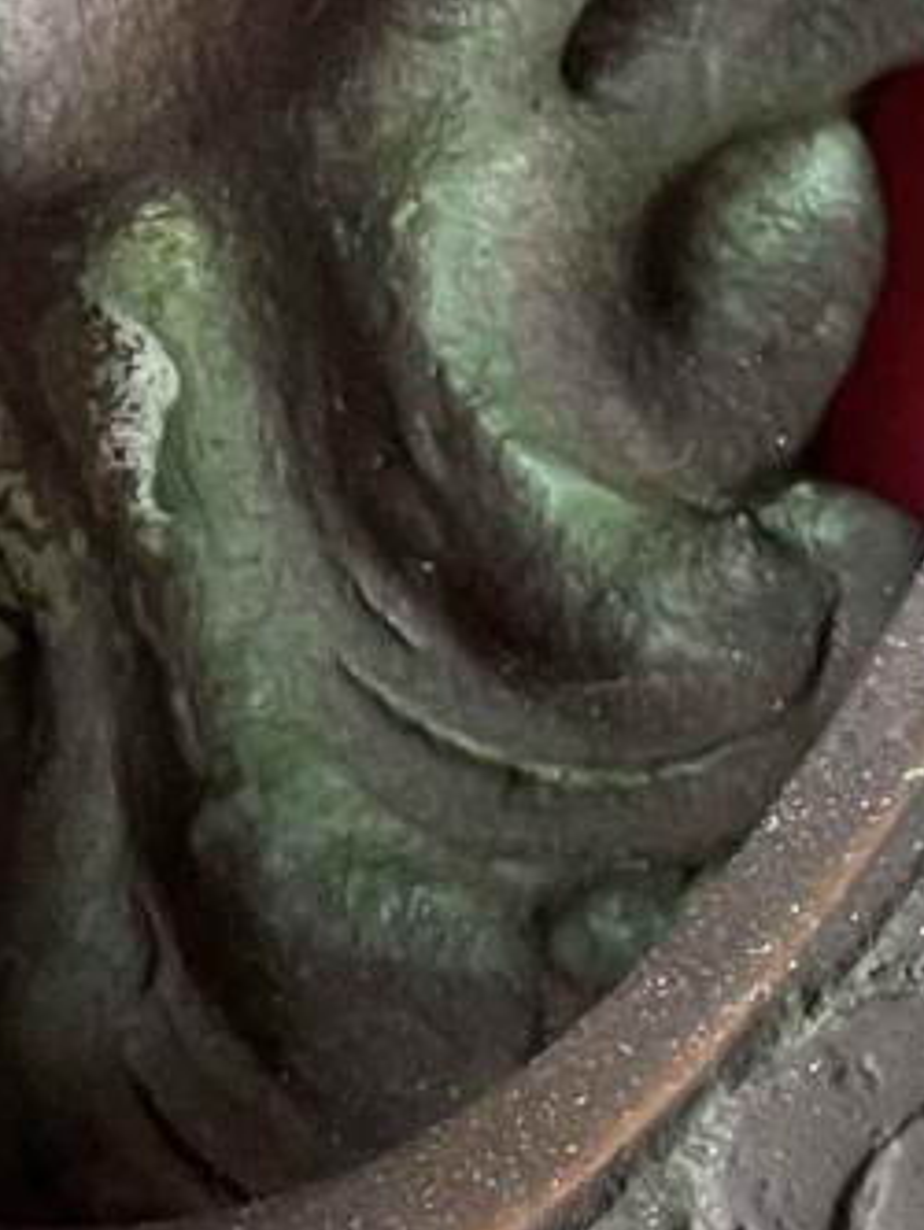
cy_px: -33
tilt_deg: +0.9
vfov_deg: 12.5
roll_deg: -2.3
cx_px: -577
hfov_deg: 9.2
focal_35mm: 156
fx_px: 5549
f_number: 1.6
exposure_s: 1/60
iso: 250
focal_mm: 4.2
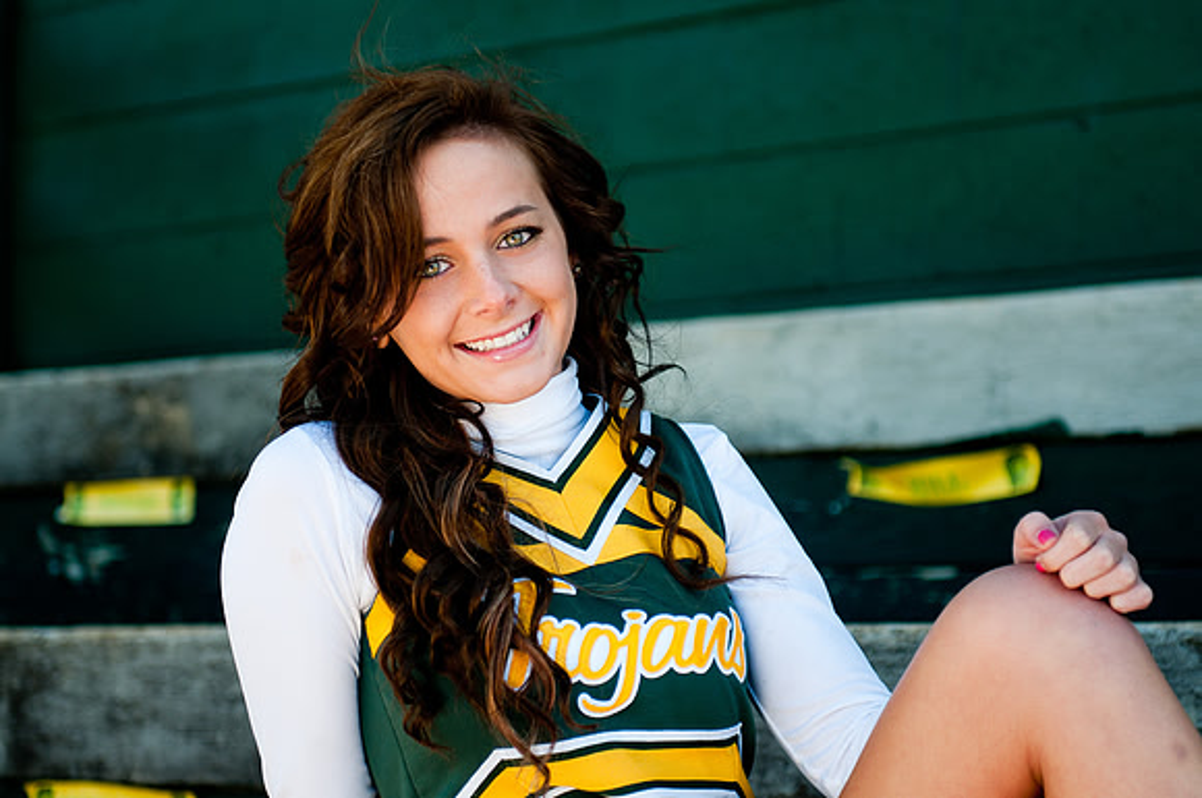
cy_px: 399
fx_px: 3501
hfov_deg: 19.5
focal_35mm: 105
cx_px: 601
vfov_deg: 13.0
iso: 200
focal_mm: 70
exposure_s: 1/500
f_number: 2.8
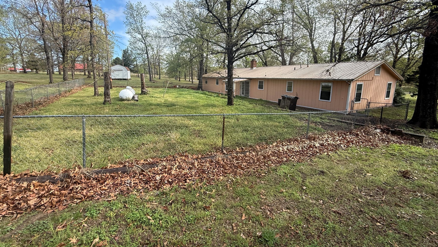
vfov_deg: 66.8
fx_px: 186
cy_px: 107
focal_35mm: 16
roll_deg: -0.5
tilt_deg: -8.0
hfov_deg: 99.3
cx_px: 213
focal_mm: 2.22
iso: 64
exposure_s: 1/658
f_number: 2.2
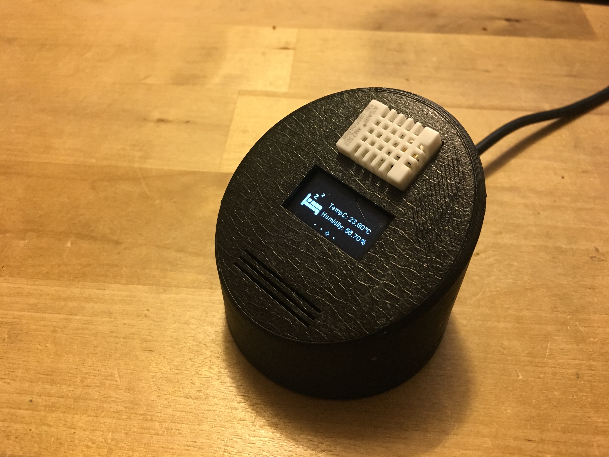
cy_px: 228
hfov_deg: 61.7
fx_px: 510
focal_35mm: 29
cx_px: 304
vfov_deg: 48.2
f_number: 2.2
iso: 160
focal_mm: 4.15
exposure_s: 1/33
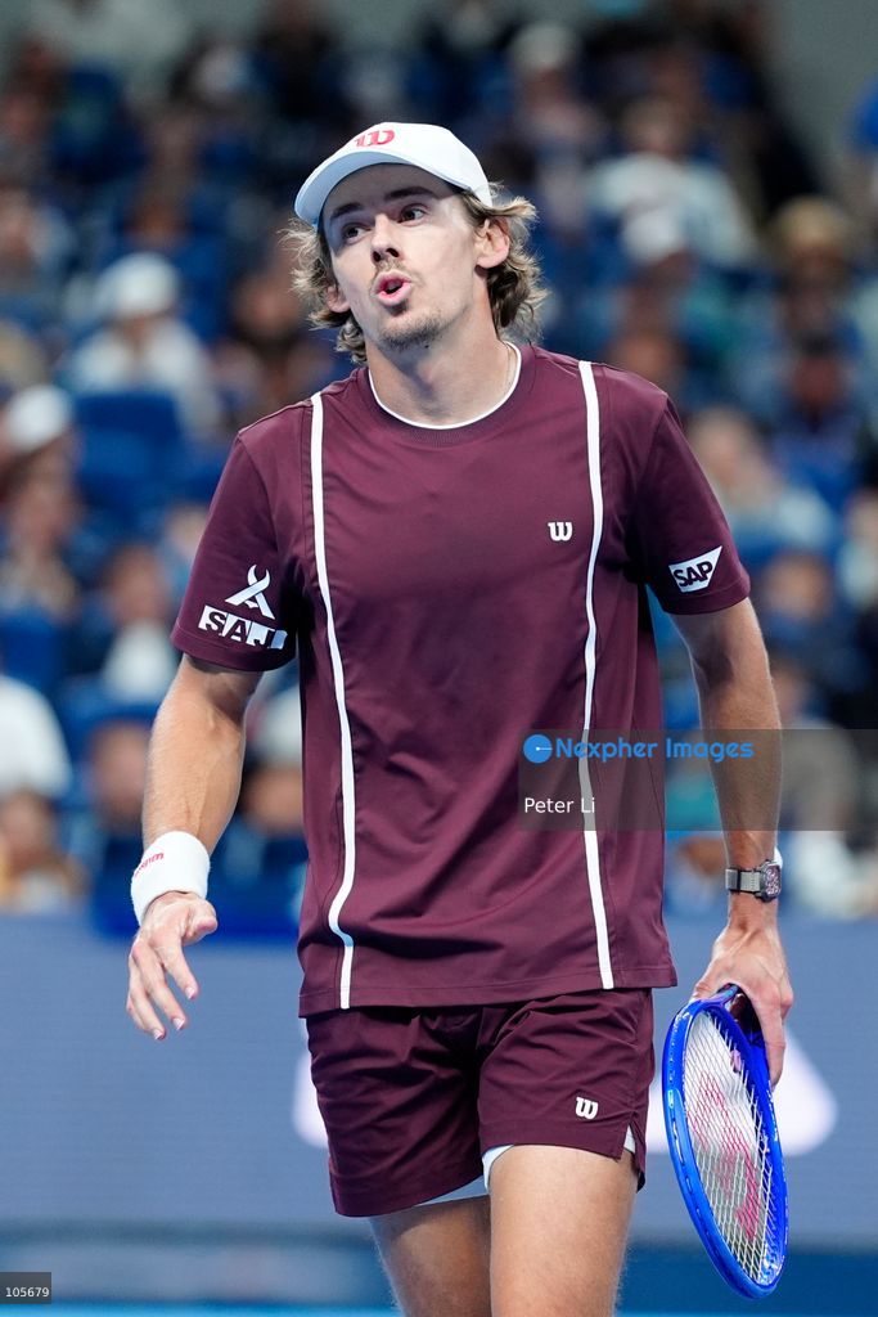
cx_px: 439
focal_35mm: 150
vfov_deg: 13.7
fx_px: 5485
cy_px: 658
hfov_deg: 9.2
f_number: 2
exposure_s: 1/2000
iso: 2000
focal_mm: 150
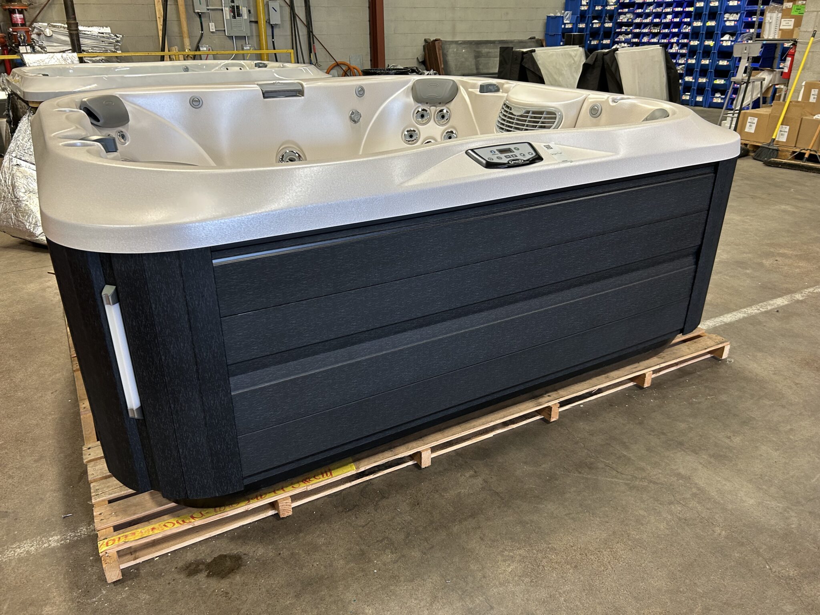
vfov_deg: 53.1
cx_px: 410
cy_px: 308
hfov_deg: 67.3
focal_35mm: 26
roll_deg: +0.5
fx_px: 616
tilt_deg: -23.5
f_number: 1.5
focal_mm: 5.7
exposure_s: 1/60
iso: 160
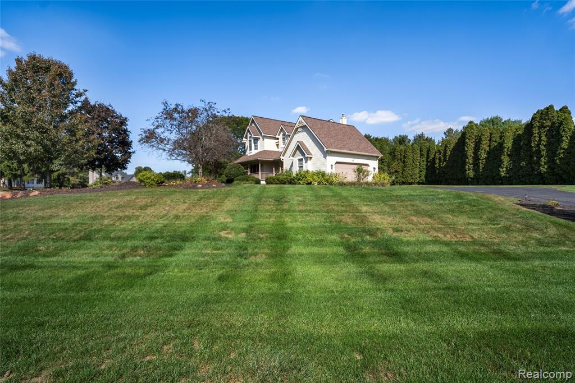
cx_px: 288
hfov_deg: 96.7
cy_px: 192
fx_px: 256
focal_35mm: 16
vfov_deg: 73.8
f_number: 4
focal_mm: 16
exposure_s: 1/1000
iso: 100
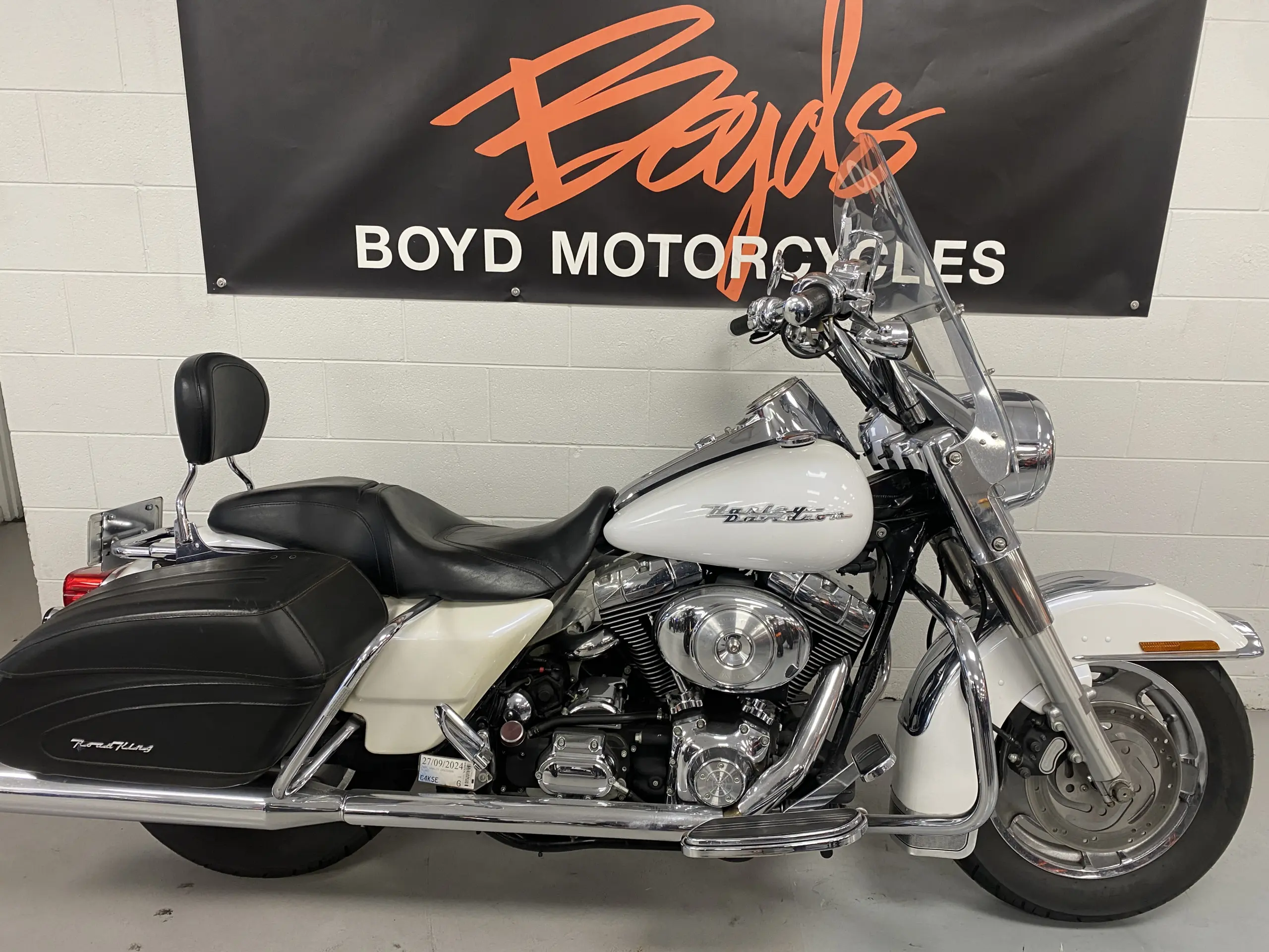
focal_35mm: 26
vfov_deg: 53.1
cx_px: 634
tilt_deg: -17.2
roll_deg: -1.0
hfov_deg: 67.3
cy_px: 476
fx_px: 953
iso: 80
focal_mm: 4.25
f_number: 1.8
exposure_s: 1/50
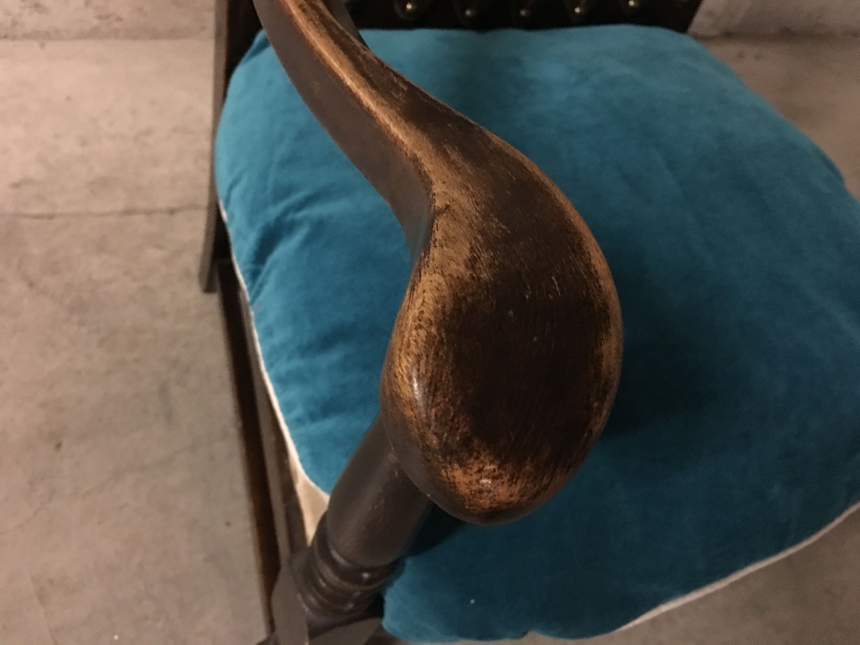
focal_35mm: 29
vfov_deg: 48.2
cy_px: 322
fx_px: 720
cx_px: 430
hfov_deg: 61.7
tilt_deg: -49.4
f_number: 2.2
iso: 160
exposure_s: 1/4
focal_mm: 4.15
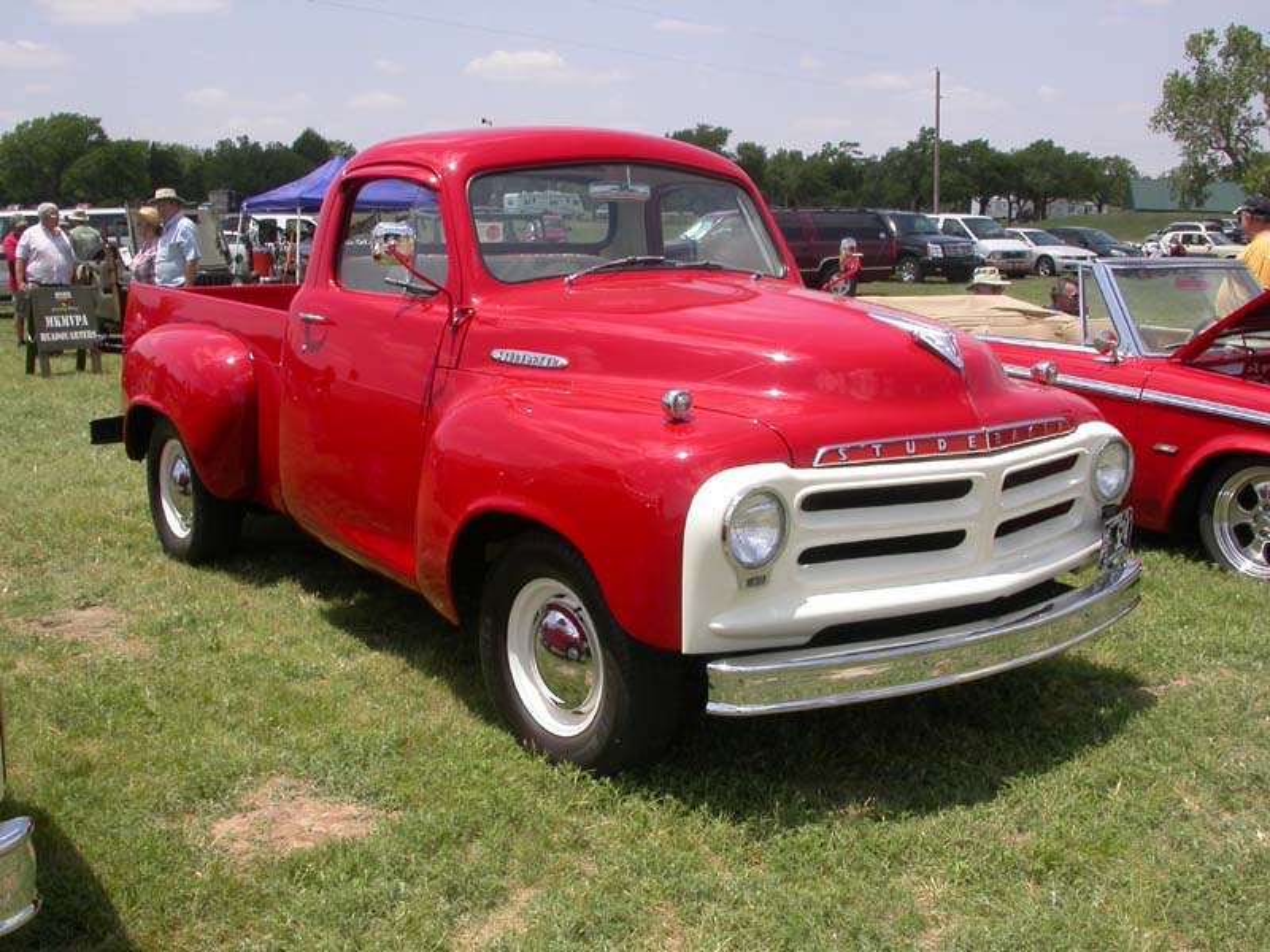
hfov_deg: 49.0
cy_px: 476
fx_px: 1394
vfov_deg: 37.7
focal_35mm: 38
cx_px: 635
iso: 100
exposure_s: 1/316
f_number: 7.5
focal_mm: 7.85
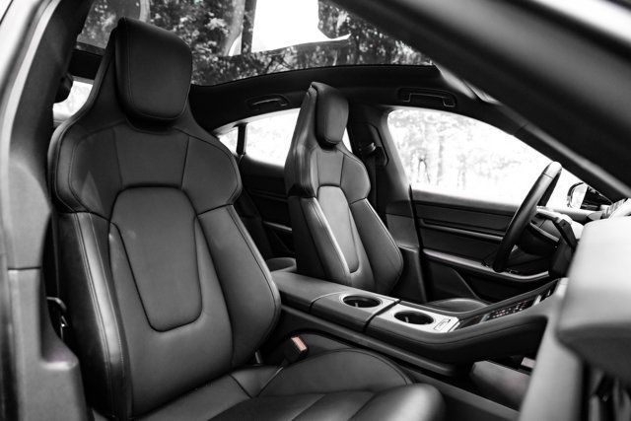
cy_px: 210
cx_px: 316
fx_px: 421
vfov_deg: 53.2
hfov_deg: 73.7
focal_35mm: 24
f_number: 3.5
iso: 1000
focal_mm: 24
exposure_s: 1/160
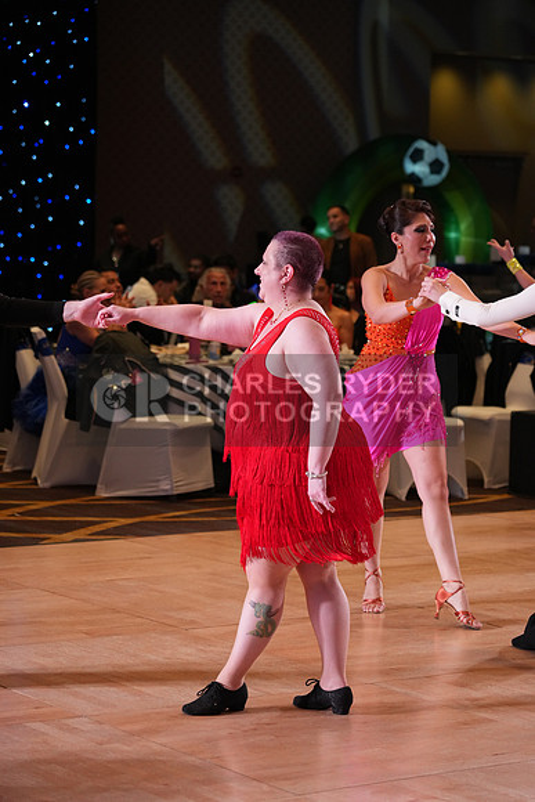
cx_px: 268
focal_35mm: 105
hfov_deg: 13.0
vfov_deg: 19.5
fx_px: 2339
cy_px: 401
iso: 2500
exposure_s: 1/500
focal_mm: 105
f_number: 4
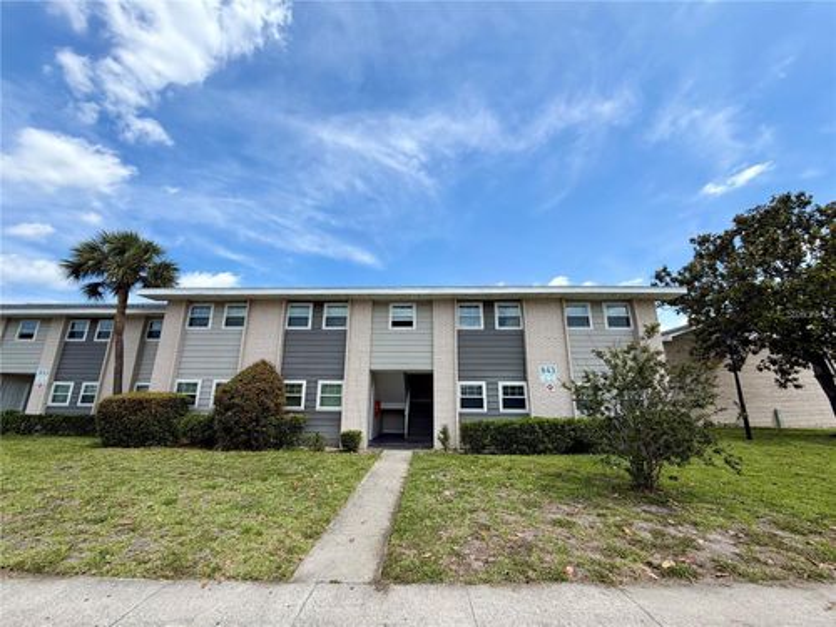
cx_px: 418
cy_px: 314
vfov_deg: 85.7
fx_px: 338
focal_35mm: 14
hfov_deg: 102.1
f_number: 2.2
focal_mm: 2.22
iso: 25
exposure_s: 1/770
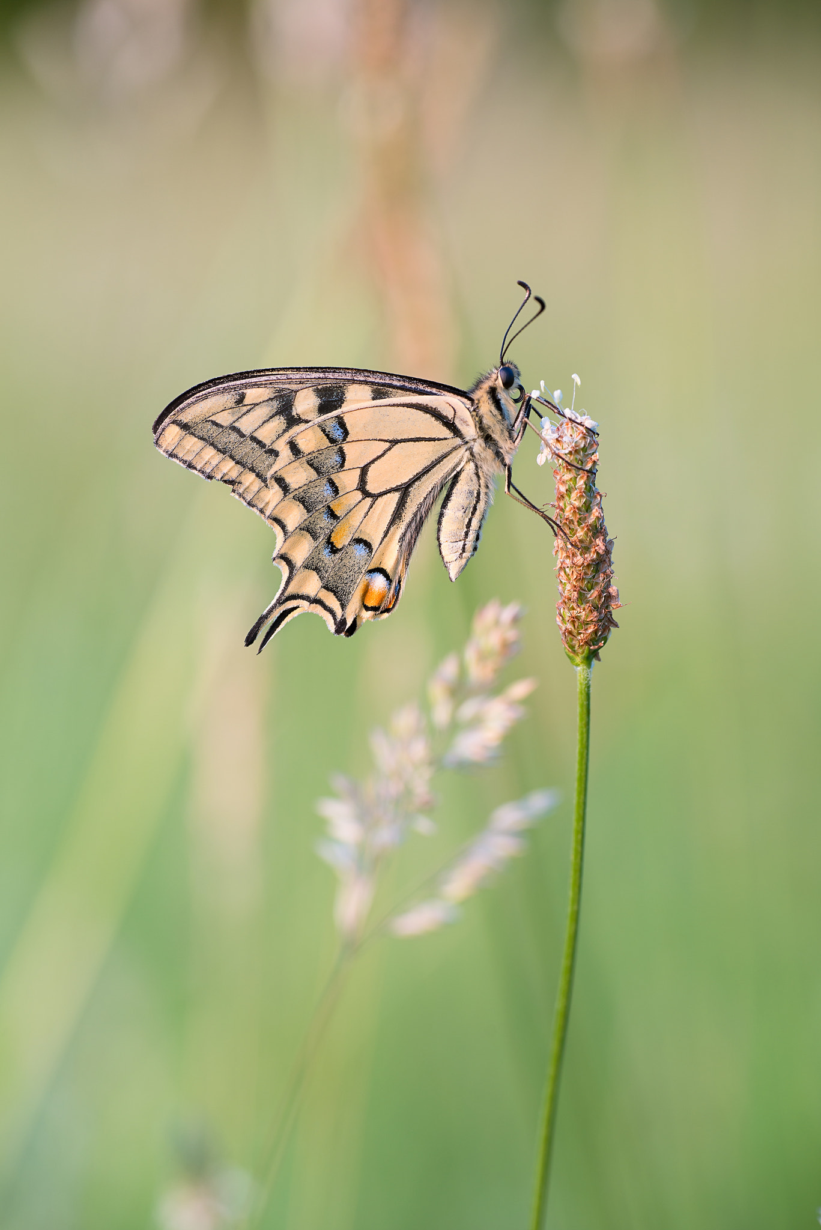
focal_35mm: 180
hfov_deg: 7.6
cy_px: 615
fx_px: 6152
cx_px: 410
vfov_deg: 11.4
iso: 160
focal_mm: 180
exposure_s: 1/125
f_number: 8
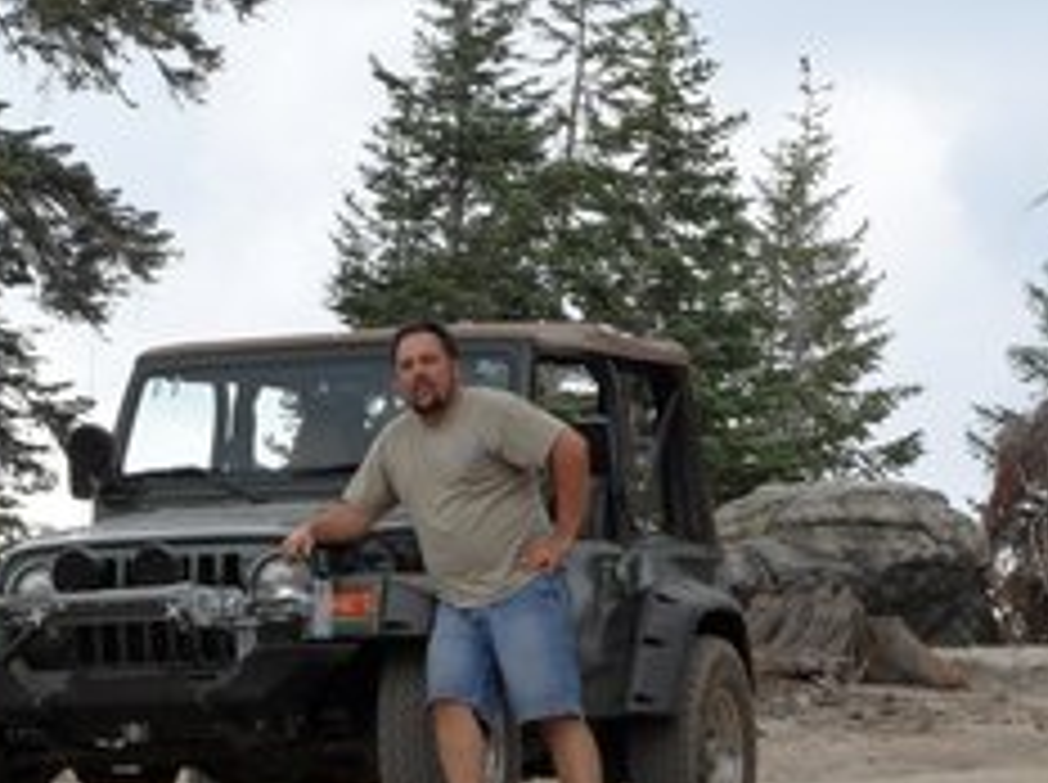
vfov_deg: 5.7
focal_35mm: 258
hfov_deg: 7.7
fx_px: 7799
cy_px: 490
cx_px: 400
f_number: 6.2
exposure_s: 1/180
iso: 80
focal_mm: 24.6
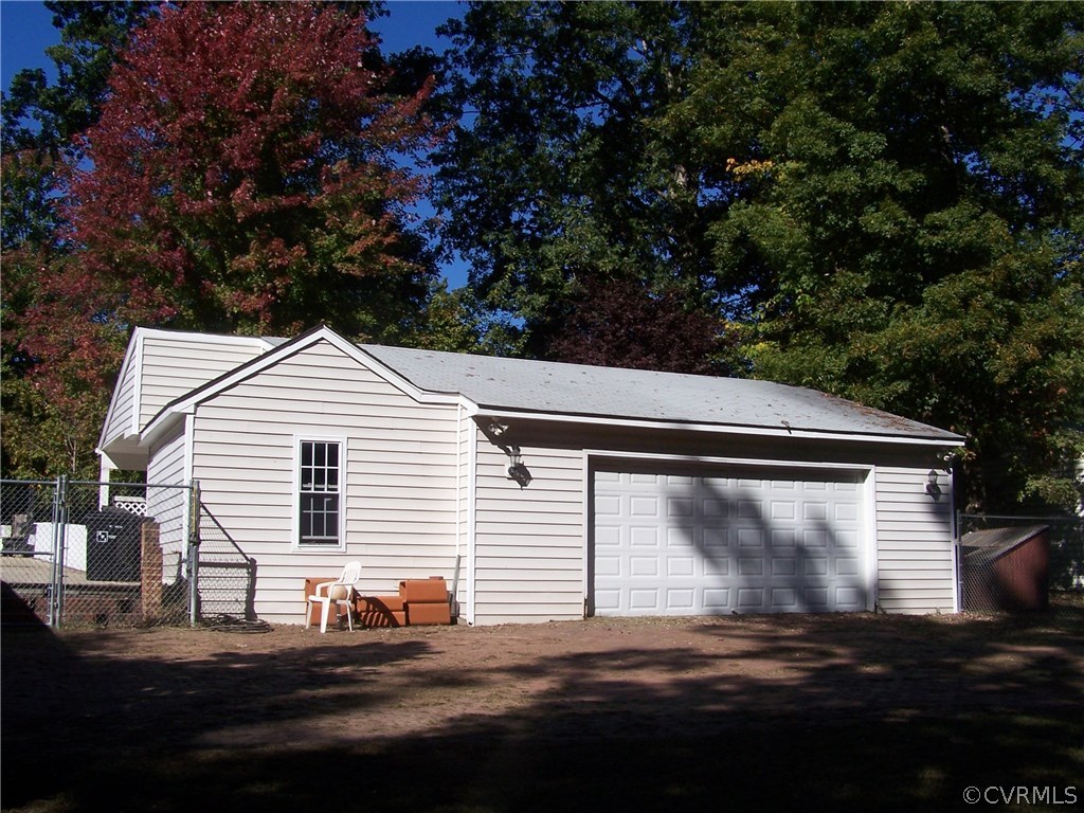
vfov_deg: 37.7
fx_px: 1190
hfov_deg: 49.0
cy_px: 406
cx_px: 542
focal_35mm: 38
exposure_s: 1/750
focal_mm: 6.3
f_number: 5.6
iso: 80
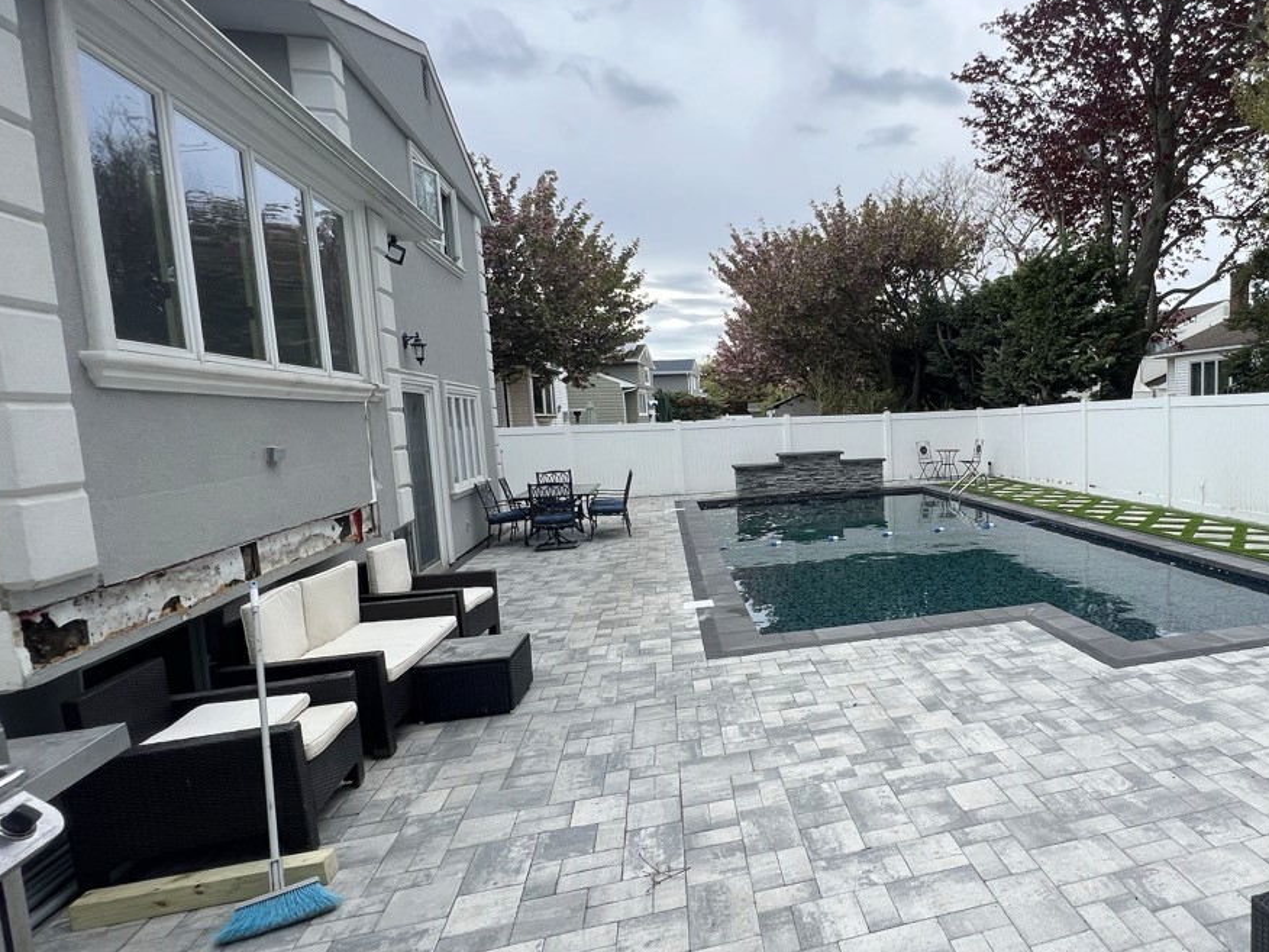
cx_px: 892
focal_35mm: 19
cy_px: 488
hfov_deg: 80.4
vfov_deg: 68.7
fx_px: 697
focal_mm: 1.57
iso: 32
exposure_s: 1/453
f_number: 1.8
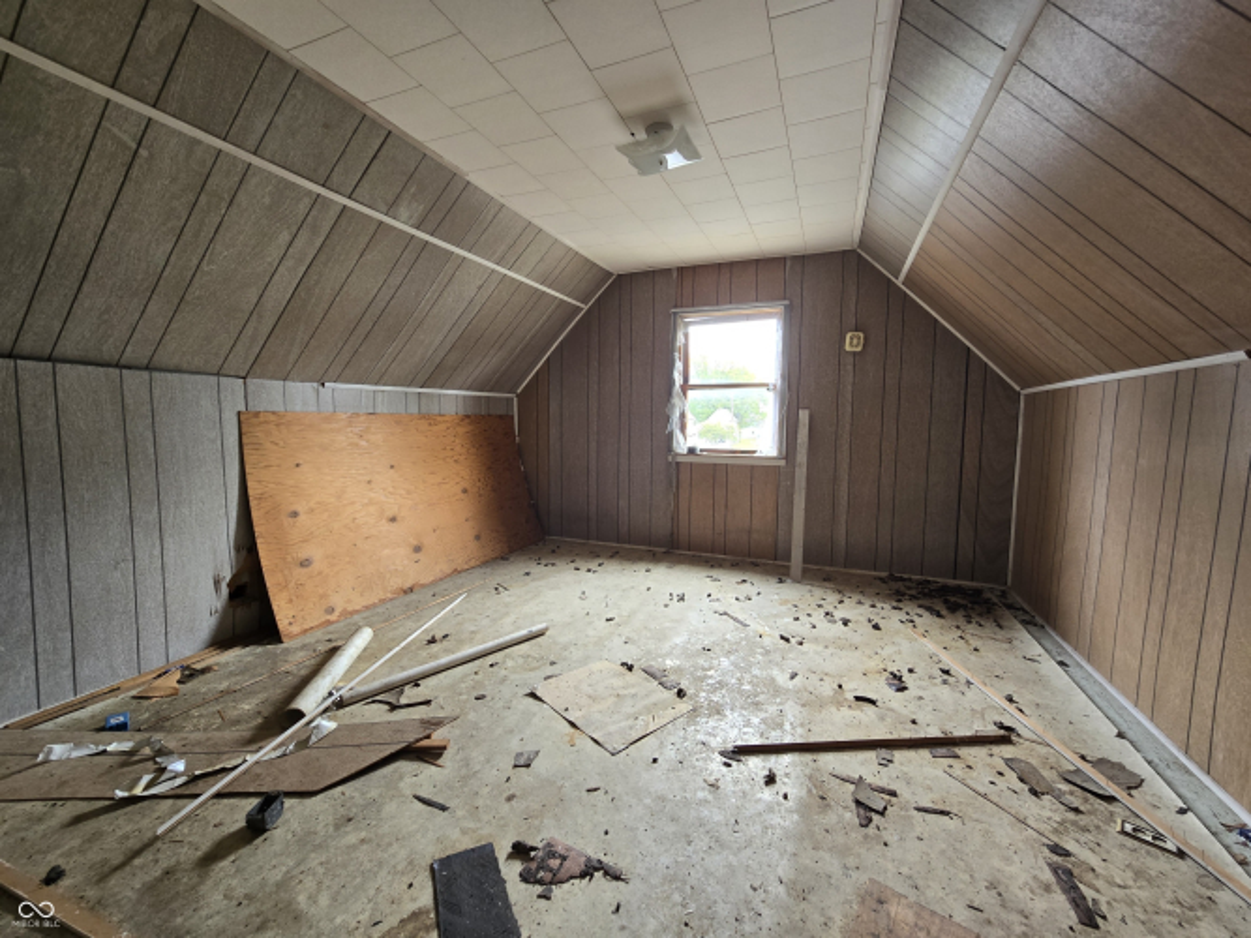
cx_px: 626
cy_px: 469
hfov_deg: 106.2
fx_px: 470
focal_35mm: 13
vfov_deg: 89.9
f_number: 2.2
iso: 100
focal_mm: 2.2
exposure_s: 1/60
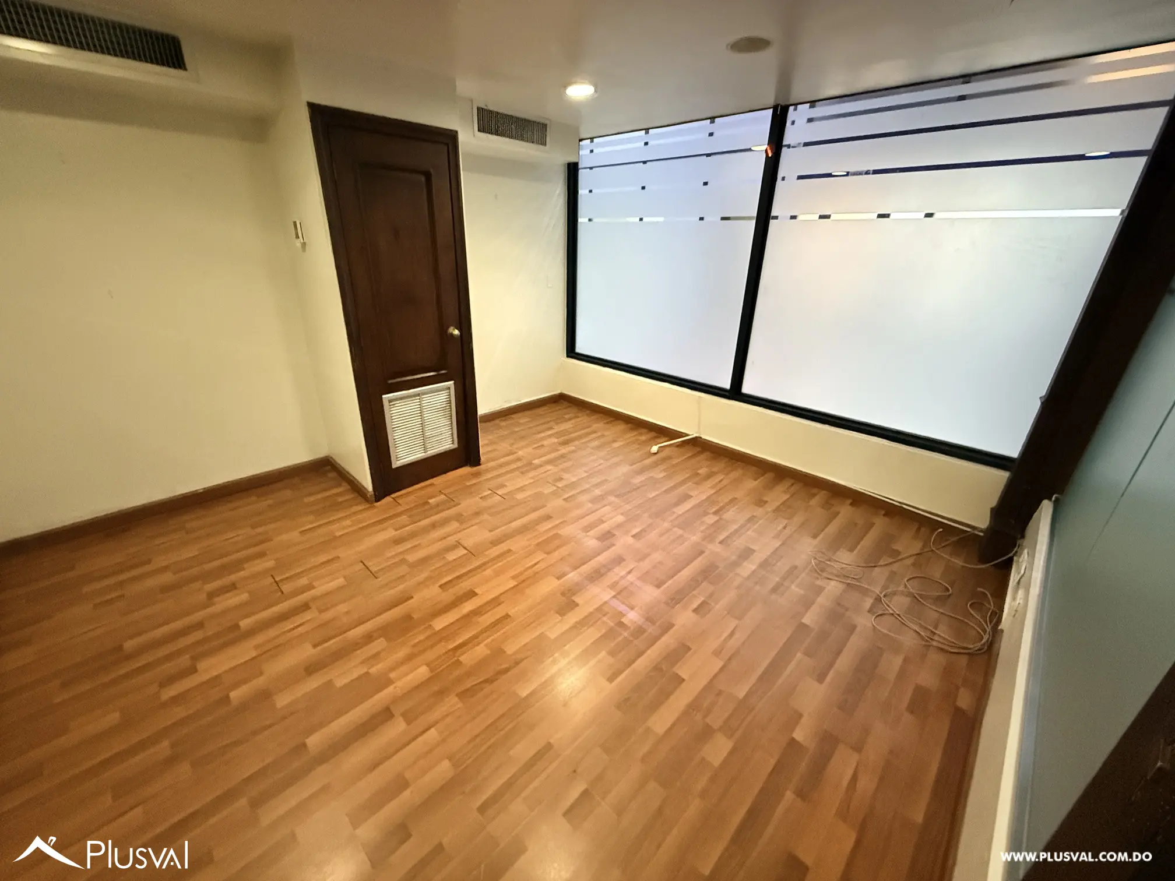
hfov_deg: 102.1
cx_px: 588
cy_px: 440
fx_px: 475
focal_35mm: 14
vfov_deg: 85.7
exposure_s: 1/60
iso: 1250
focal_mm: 2.22
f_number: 2.2
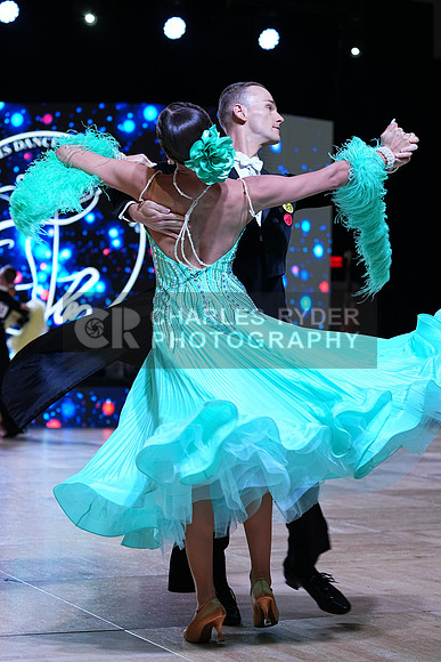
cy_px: 331
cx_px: 220
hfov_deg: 16.9
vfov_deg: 25.1
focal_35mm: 81
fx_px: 1487
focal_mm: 81
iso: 1000
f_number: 4
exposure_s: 1/500
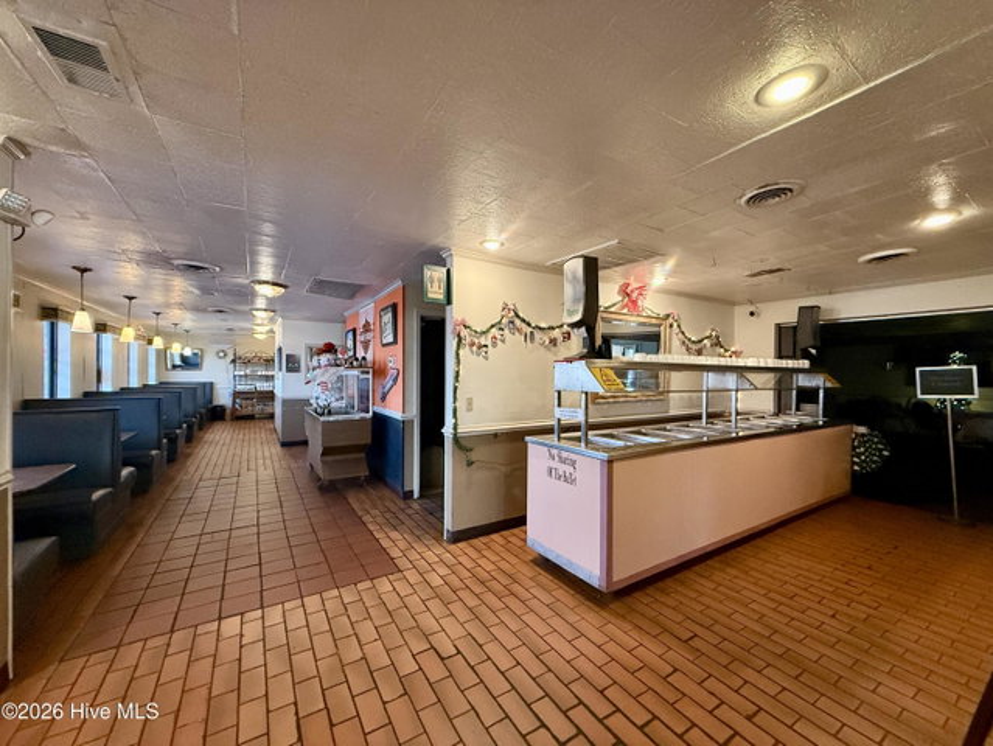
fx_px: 402
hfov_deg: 102.0
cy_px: 373
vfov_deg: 85.7
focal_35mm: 14
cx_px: 496
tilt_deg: +0.5
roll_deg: -0.5
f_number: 2.2
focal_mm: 2.22
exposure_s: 1/60
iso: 500
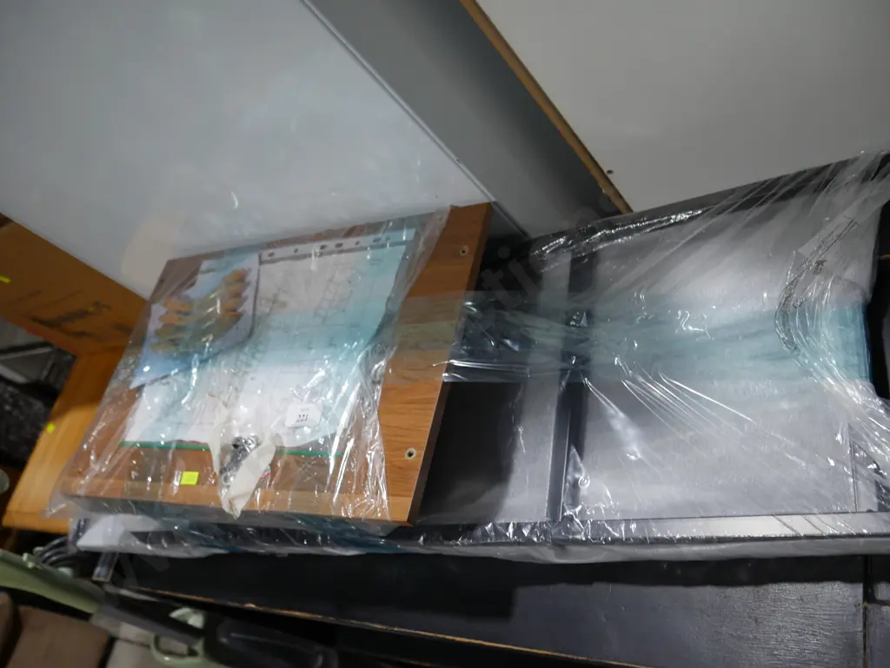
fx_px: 772
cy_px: 334
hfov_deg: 59.9
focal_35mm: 30
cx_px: 445
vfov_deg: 46.8
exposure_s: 1/125
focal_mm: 15
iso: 200
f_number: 3.6
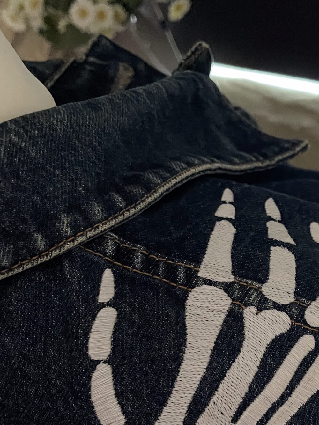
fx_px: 590
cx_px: 273
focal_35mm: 48
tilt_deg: -65.4
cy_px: 362
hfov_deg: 29.3
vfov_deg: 37.7
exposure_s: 1/30
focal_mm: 5.1
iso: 1000
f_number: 1.6
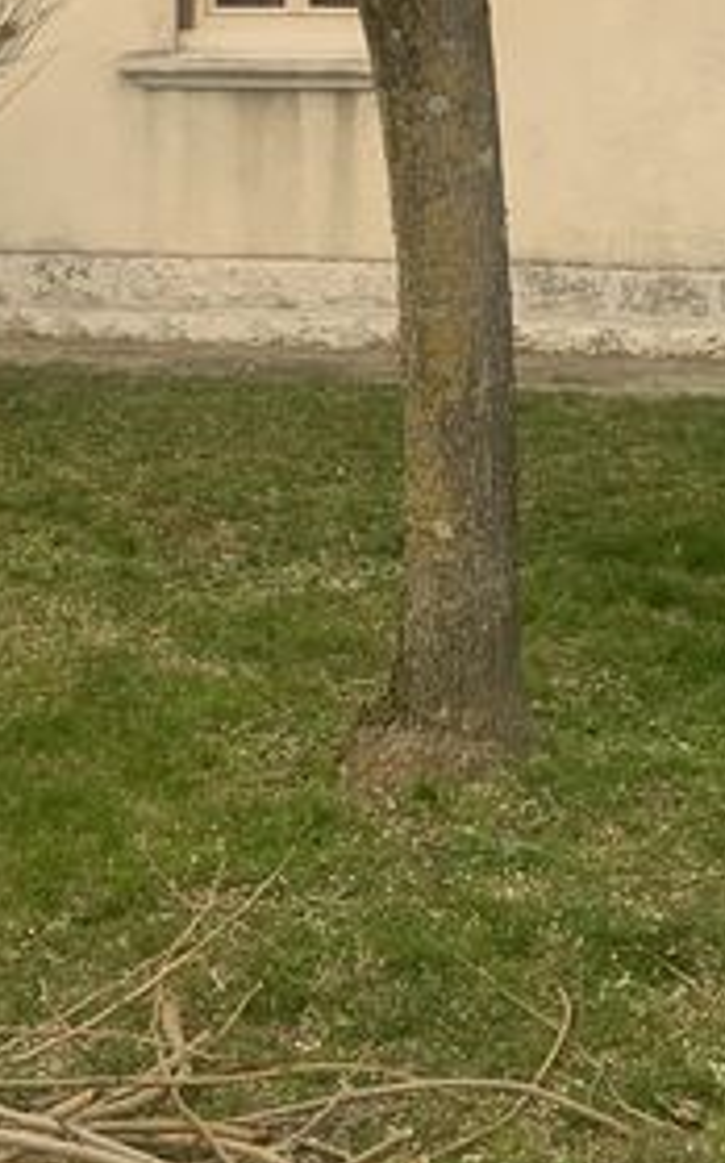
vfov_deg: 24.5
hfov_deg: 17.1
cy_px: -242
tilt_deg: +6.9
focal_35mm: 76
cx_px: 358
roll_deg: -0.1
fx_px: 2406
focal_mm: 4.25
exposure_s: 1/121
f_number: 1.8
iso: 50
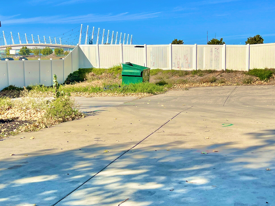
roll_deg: +1.3
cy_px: 113
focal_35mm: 54
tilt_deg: -6.5
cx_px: 114
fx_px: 429
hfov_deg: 35.4
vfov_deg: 27.0
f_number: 1.5
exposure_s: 1/4115
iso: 50
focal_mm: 5.7
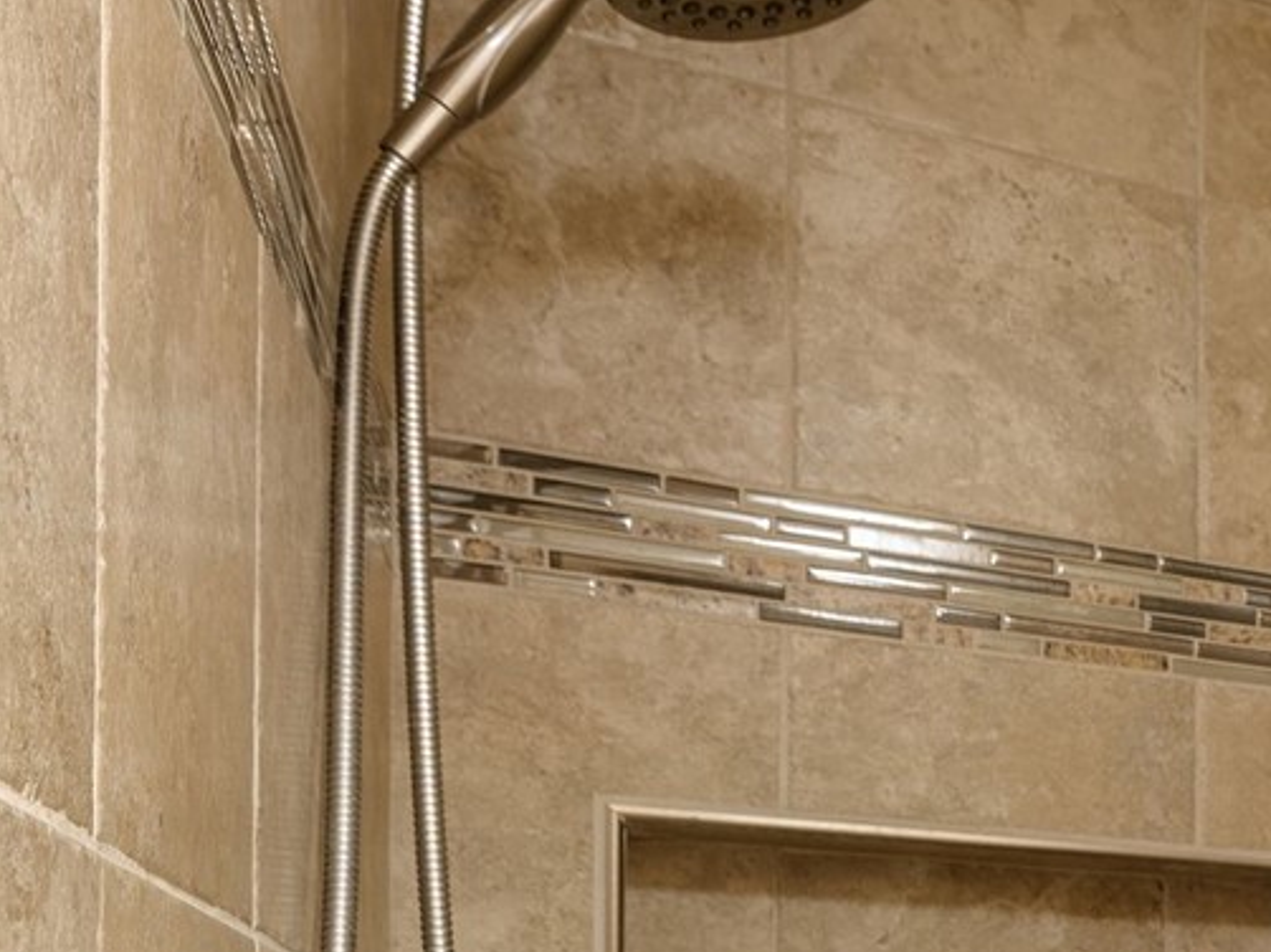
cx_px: 1901
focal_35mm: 52
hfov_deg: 26.6
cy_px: 1165
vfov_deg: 25.0
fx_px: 1908
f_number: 8
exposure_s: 2.5
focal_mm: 16
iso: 200
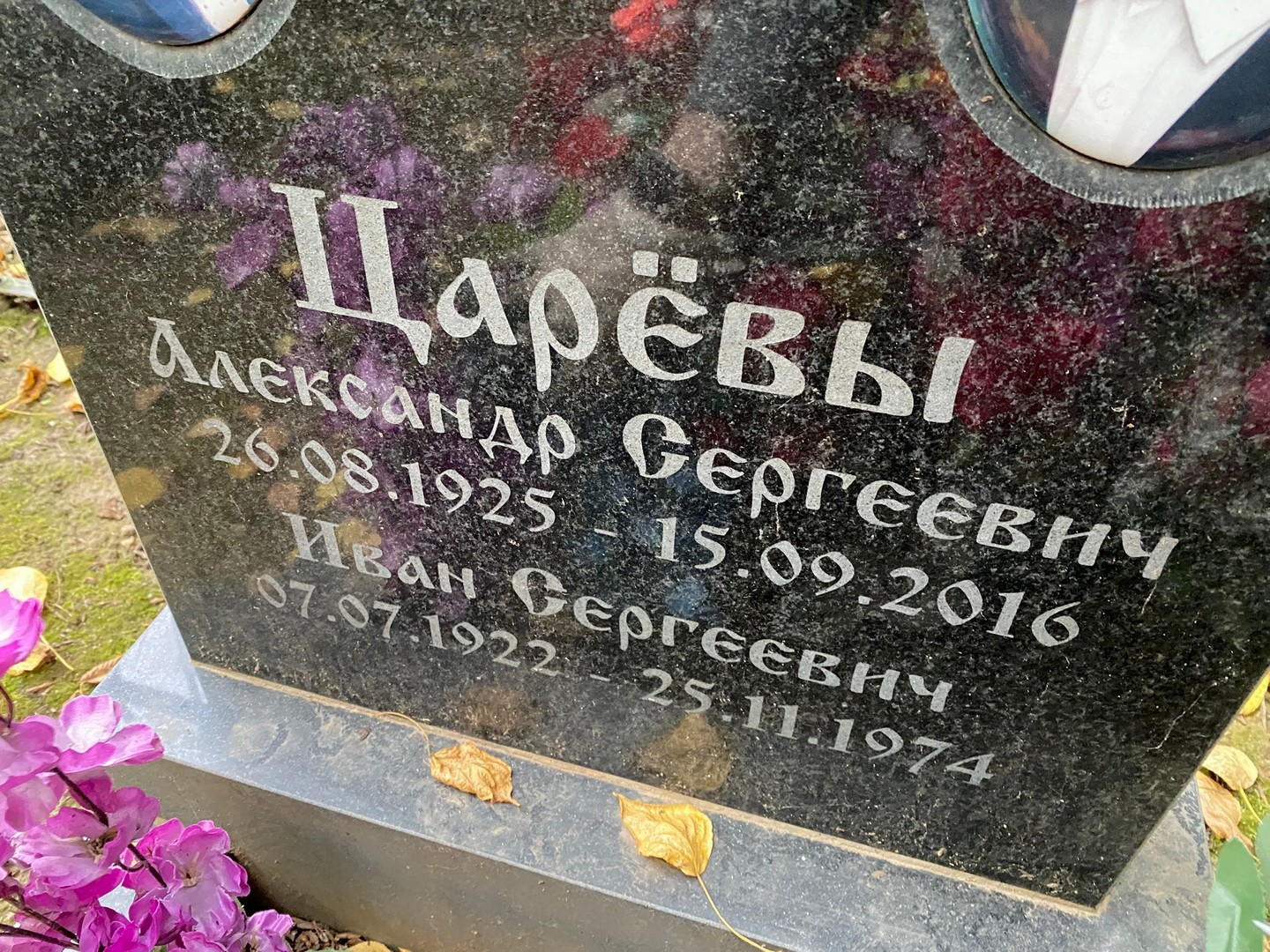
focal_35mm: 26
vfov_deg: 53.1
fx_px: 954
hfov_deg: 67.3
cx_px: 635
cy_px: 476
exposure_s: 1/30
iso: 640
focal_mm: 4.25
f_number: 1.8
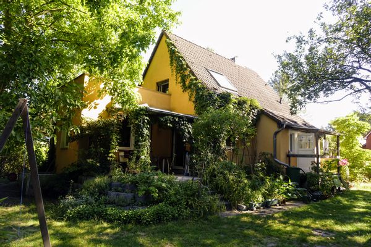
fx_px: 247
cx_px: 186
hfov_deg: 73.7
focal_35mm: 24
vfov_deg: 53.1
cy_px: 124
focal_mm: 8.8
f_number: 2.8
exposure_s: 1/125
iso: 100
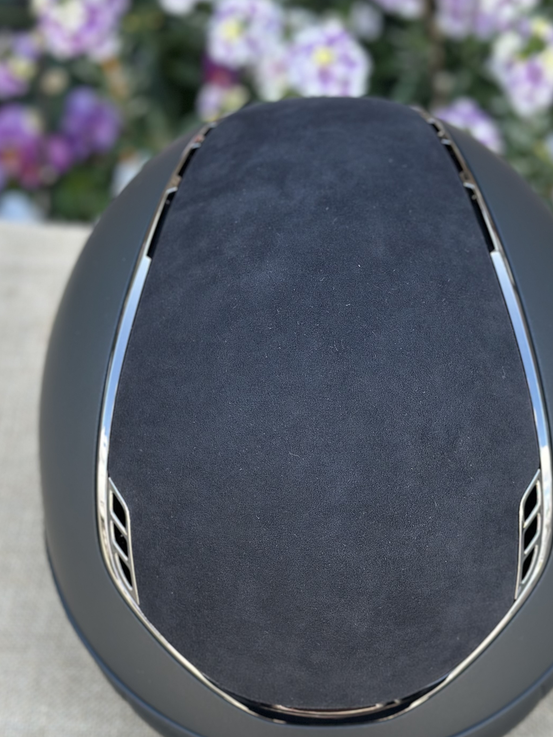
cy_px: 393
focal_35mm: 70
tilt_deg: -45.4
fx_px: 1491
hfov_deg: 21.0
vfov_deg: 27.8
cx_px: 328
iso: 80
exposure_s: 1/363
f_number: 1.78
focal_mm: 6.86
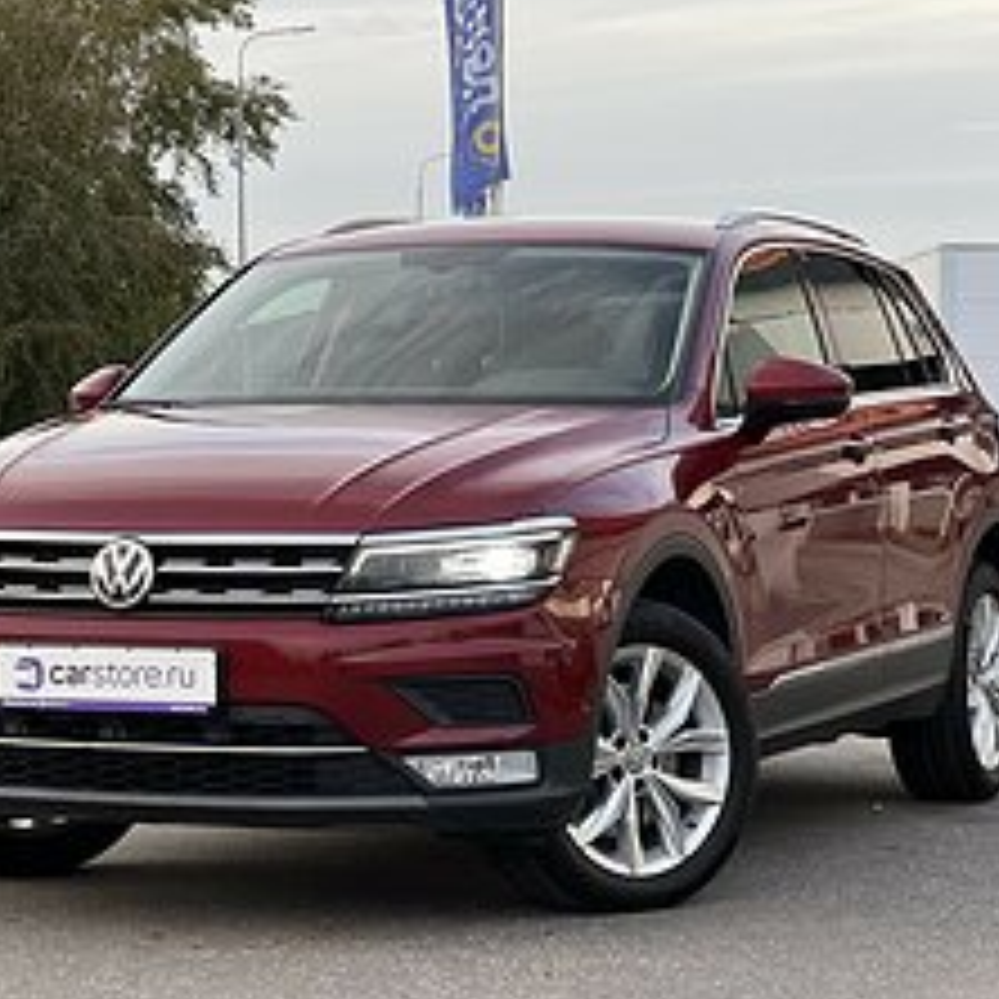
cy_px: 493
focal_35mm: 109
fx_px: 3559
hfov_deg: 16.0
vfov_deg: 16.0
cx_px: 436
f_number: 2.8
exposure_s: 1/121
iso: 80
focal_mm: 9
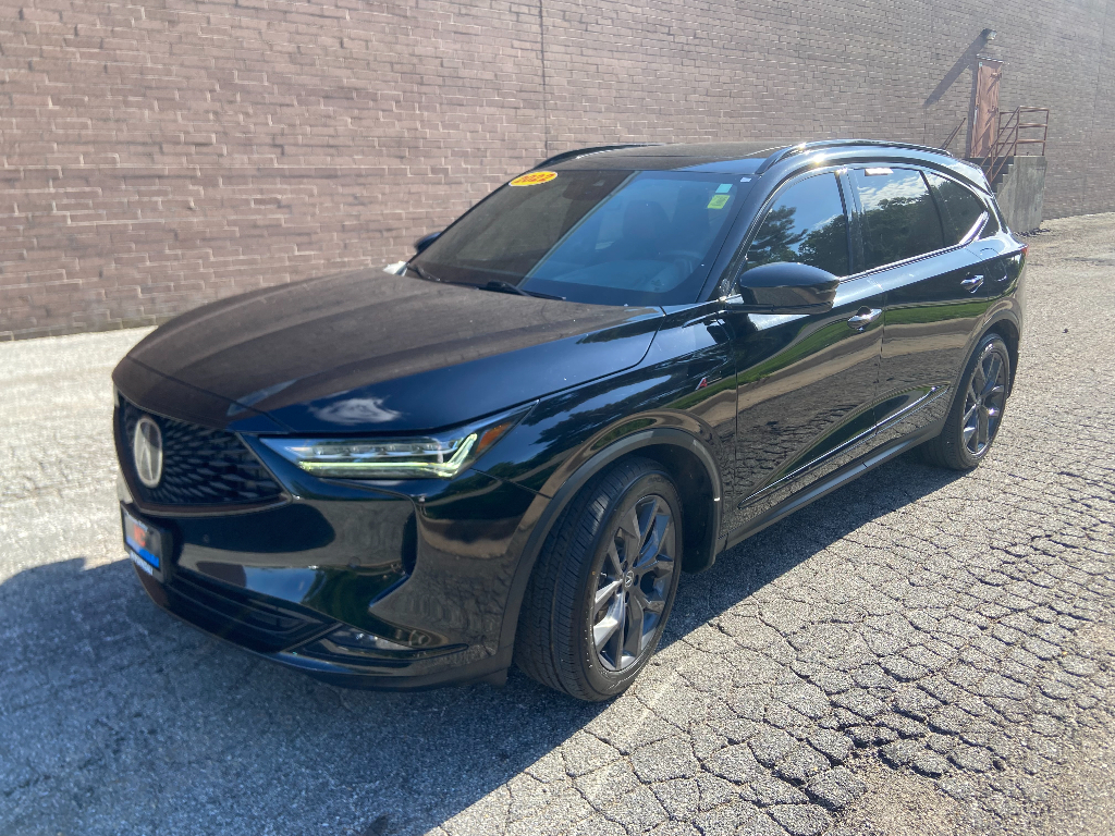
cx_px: 558
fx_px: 837
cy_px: 418
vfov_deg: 53.1
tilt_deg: -15.6
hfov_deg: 67.3
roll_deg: +2.4
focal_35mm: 26
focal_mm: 4.25
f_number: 1.8
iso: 32
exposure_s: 1/706
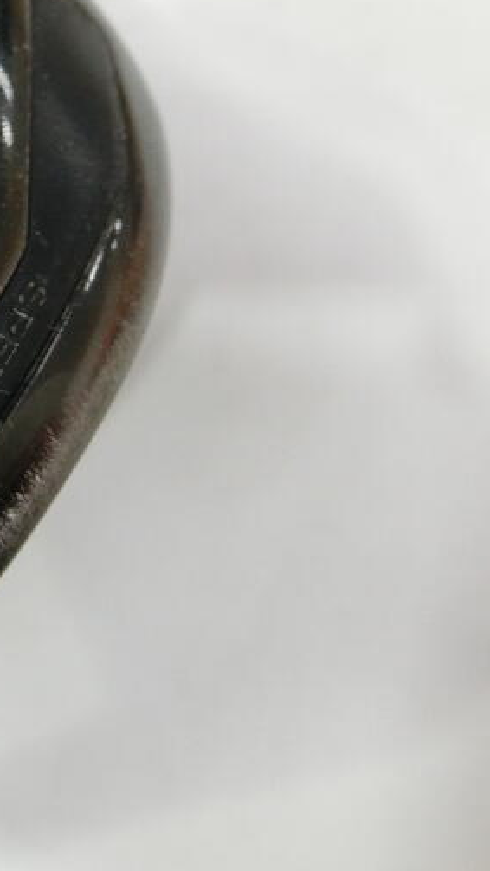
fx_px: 1201
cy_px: 320
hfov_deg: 19.6
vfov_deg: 39.6
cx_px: -272
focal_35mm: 52
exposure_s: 1/125
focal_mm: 5.4
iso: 320
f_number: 2.8
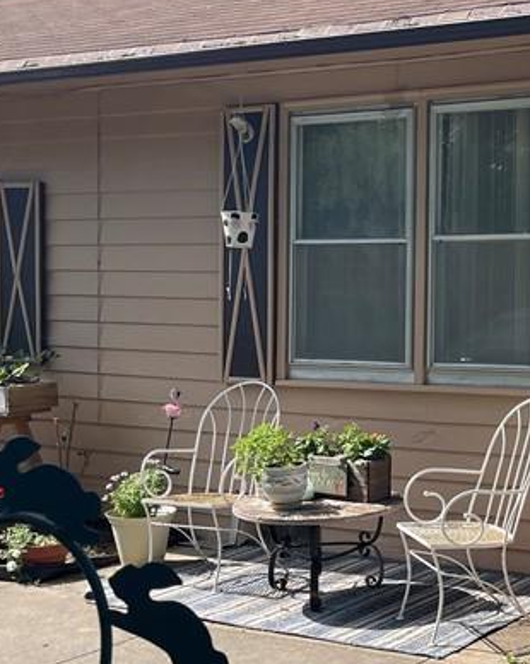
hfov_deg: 22.1
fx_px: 1315
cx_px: 508
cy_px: 363
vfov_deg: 28.3
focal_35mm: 67
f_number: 1.6
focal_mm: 5.1
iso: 32
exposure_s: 1/1403
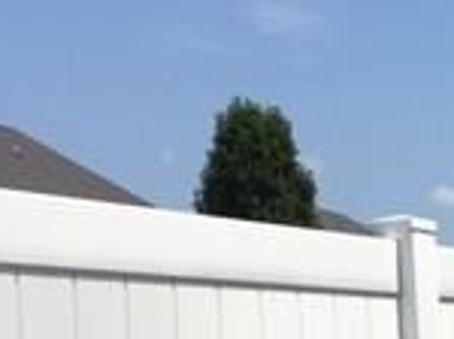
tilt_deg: -10.2
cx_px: 614
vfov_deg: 10.8
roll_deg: +0.4
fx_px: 1624
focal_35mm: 124
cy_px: 702
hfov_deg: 15.1
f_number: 2.2
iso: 25
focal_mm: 4.15
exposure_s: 1/2137
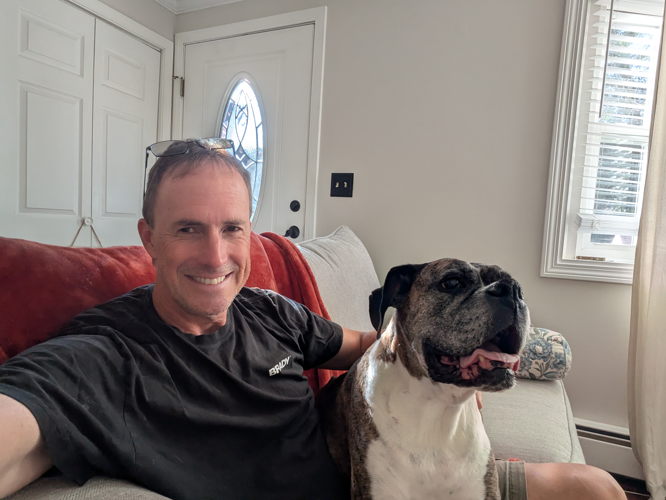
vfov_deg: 63.4
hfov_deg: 79.0
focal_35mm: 21
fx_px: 404
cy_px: 250
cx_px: 333
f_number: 2.2
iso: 52
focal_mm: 2.74
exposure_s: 1/120
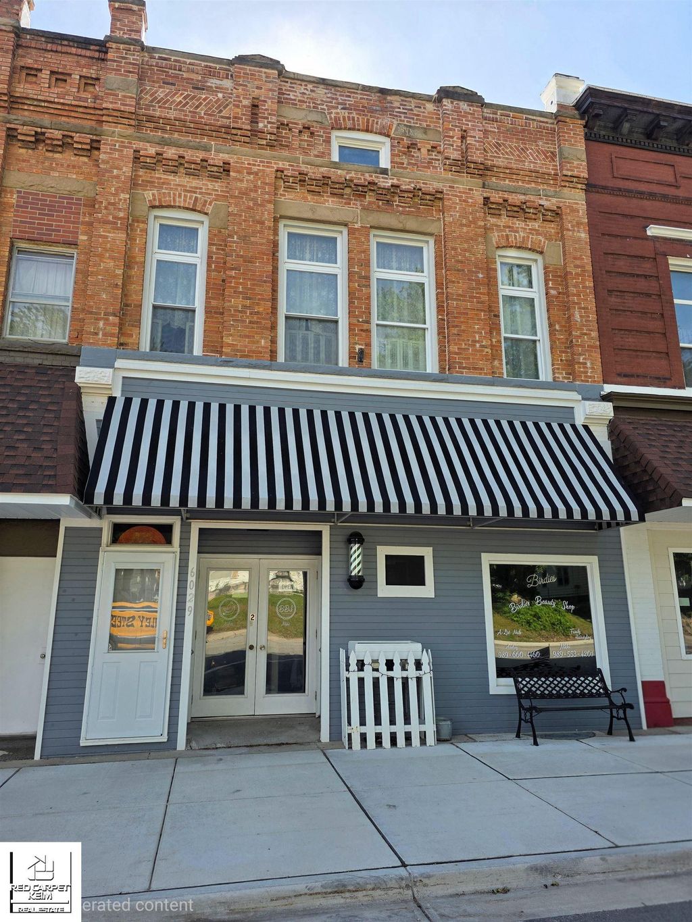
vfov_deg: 73.9
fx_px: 613
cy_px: 461
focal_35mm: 23
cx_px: 346
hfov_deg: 58.9
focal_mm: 6.3
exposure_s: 1/5000
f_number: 1.7
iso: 80
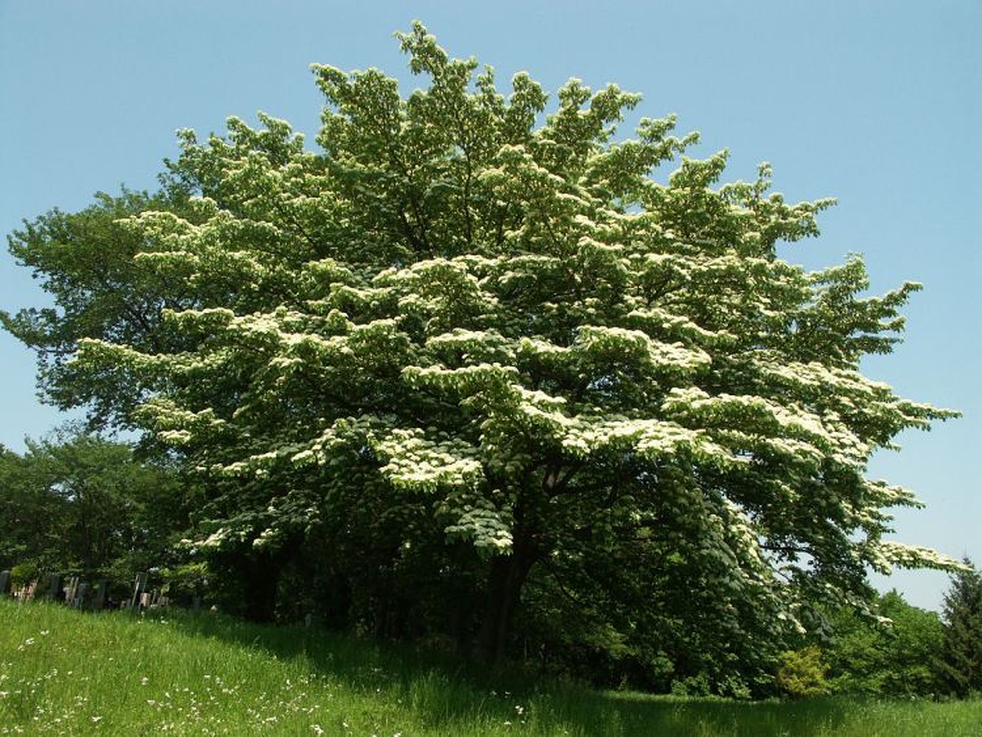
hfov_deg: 63.4
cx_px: 491
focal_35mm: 28
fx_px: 795
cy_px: 368
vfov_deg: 49.8
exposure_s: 1/320
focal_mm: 7.2
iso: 100
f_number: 7.1
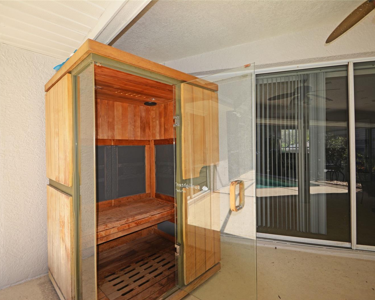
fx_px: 189
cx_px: 187
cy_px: 151
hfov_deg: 89.6
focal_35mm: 17
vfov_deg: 77.0
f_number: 3.5
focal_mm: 10
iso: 100
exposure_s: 1/200
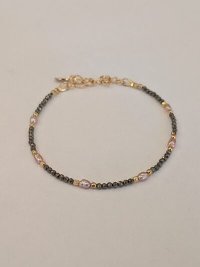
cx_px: 100
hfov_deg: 56.8
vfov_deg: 71.6
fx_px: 185
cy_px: 134
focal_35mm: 24
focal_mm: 4.53
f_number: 1.7
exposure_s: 1/50
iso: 50
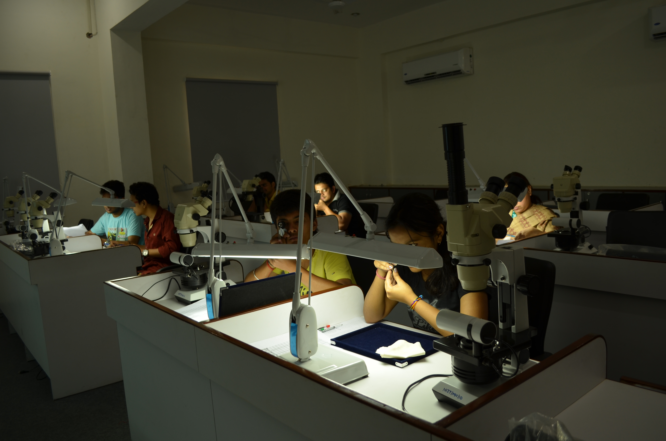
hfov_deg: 67.5
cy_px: 220
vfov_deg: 47.7
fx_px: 498
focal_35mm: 27
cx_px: 333
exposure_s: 1/40
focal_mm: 18
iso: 125
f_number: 3.5
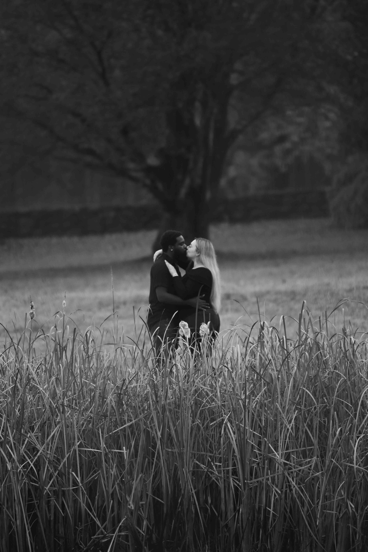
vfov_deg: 6.9
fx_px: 4600
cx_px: 184
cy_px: 276
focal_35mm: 300
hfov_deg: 4.6
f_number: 2.8
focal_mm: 200
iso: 800
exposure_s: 1/250
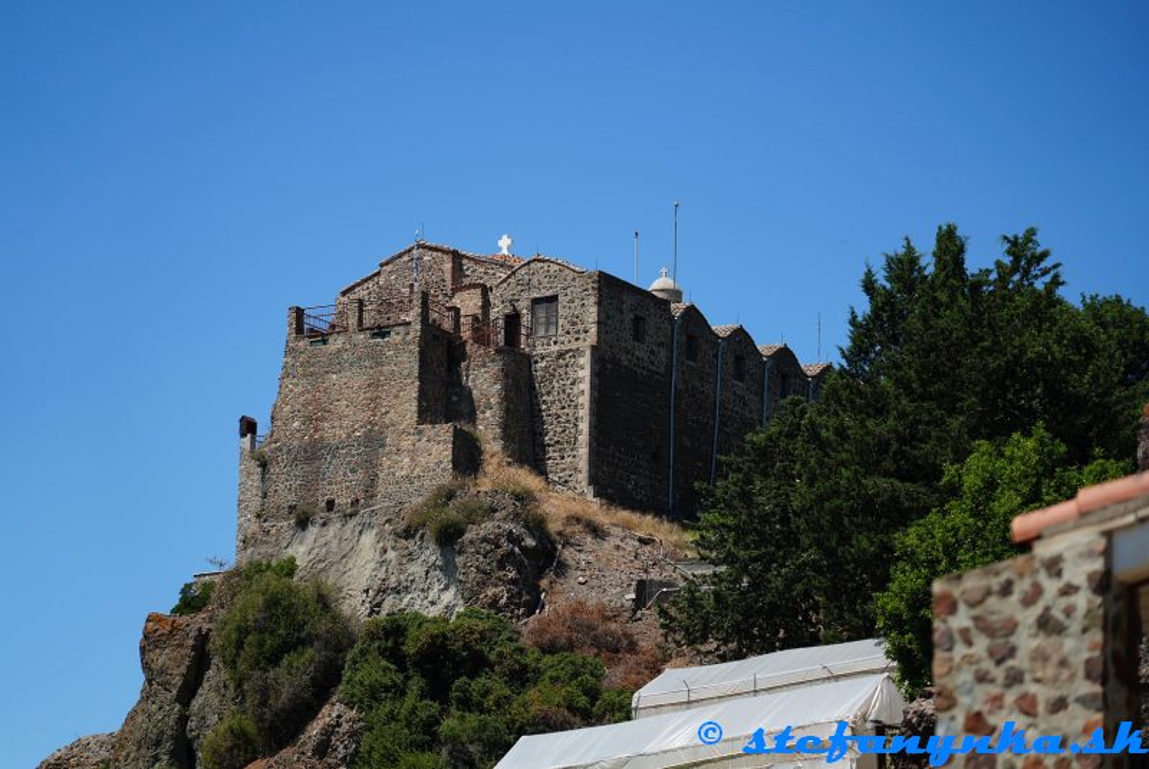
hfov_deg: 19.4
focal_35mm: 105
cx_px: 574
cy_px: 384
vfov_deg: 13.1
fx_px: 3354
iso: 100
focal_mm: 105
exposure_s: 1/640
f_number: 4
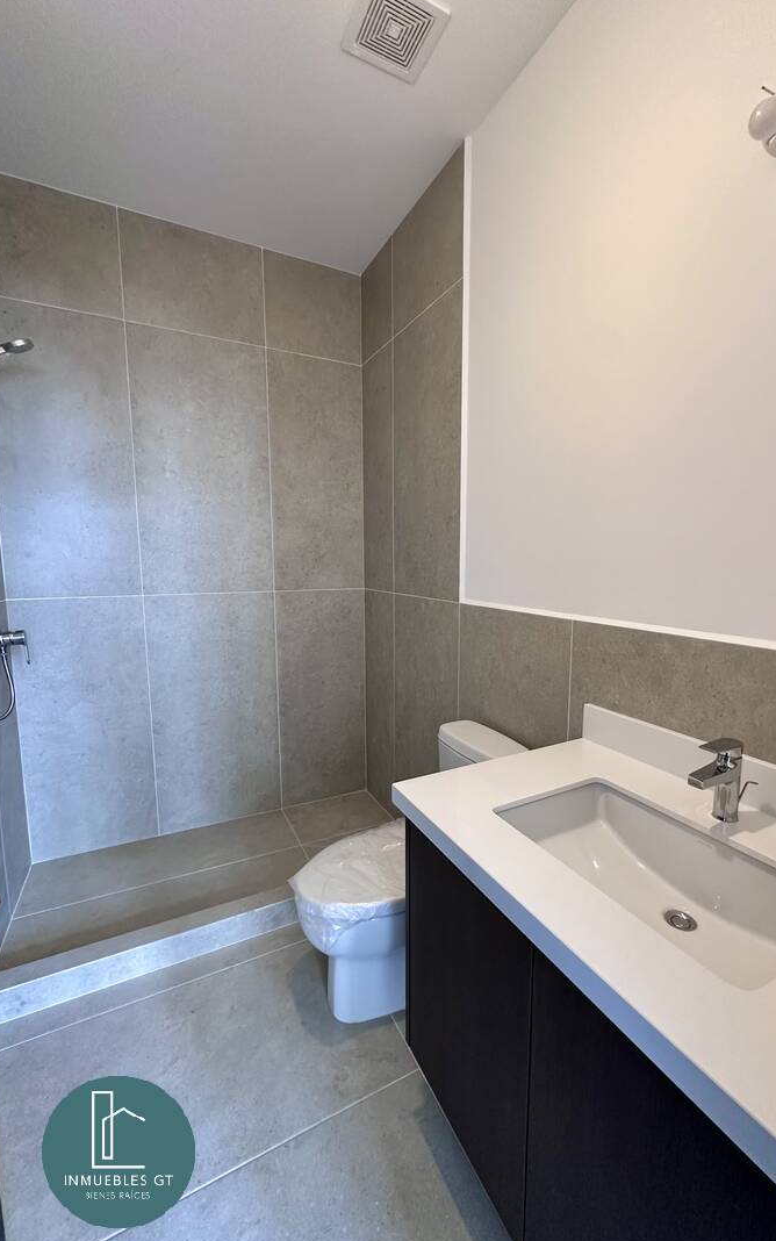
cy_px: 619
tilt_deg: -6.4
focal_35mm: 15
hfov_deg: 74.7
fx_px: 507
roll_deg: -0.5
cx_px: 421
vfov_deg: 101.4
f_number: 2.2
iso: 200
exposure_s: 1/60
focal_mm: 2.22
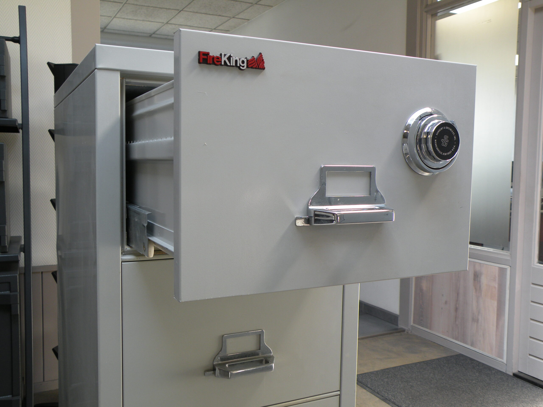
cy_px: 204
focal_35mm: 33
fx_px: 518
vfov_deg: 42.9
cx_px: 272
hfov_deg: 55.4
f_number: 3.2
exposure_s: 1/60
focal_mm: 5.8
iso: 79
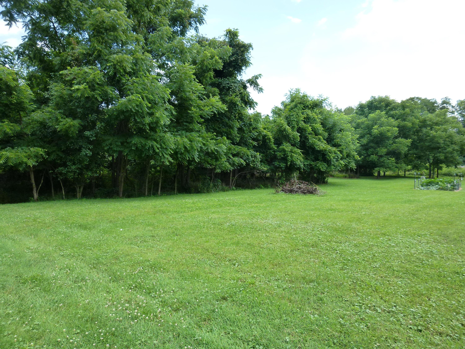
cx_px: 232
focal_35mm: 24
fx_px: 322
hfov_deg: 71.6
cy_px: 174
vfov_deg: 56.8
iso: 160
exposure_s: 1/320
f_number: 4
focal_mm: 4.3
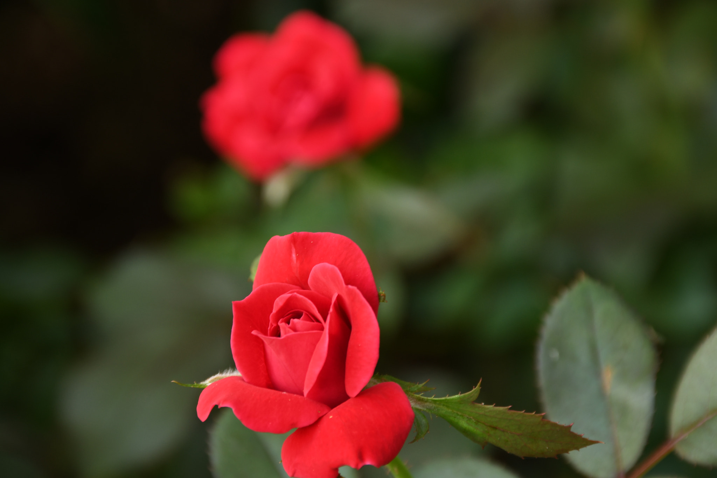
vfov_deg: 6.5
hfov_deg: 9.8
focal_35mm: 210
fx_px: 4182
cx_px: 358
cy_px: 239
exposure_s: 1/20
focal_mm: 140
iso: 250
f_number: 9
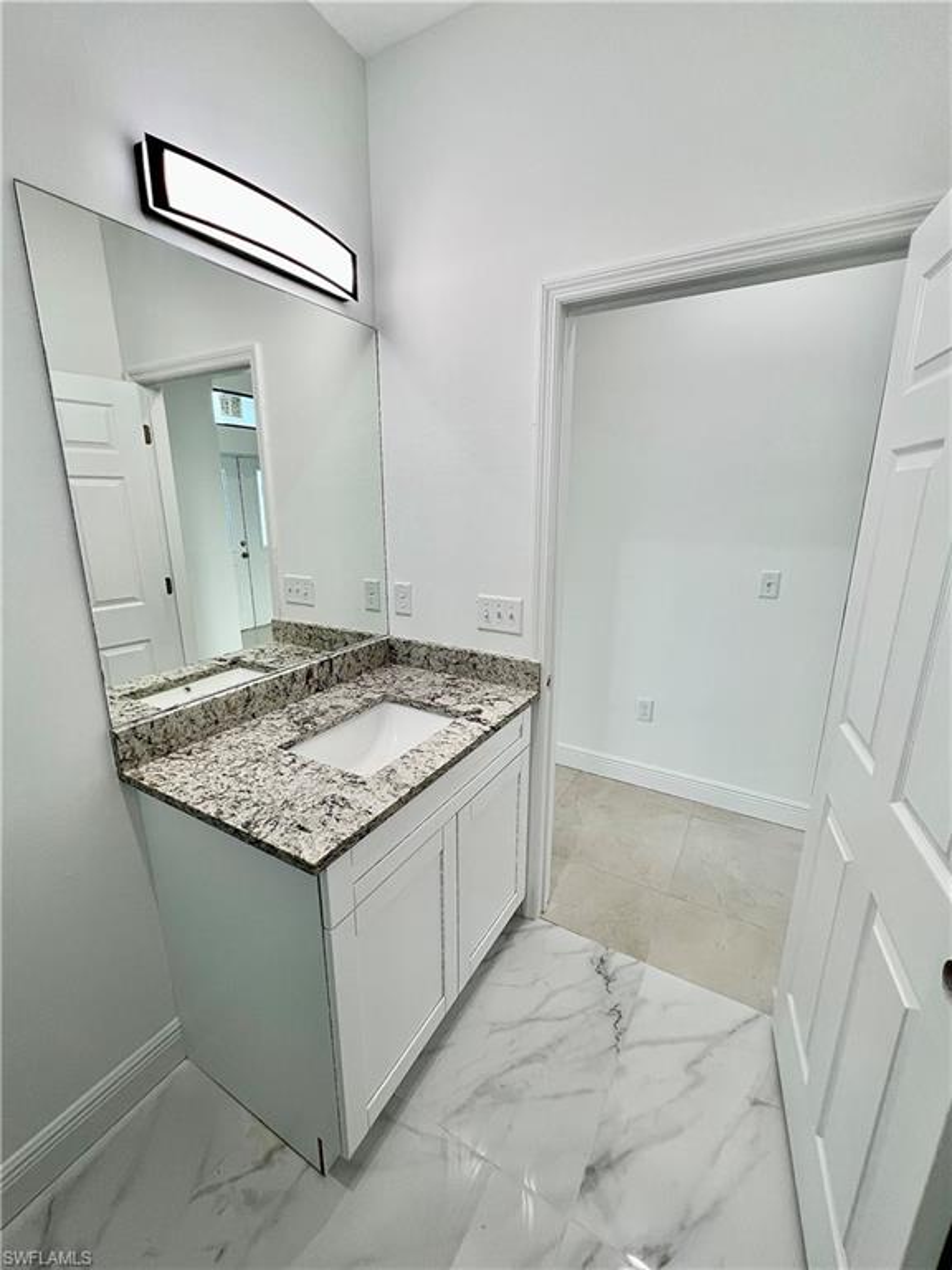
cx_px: 476
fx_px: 477
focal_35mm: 13
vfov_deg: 106.2
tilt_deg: -12.7
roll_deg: +1.4
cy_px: 635
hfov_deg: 89.9
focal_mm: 1.57
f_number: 1.8
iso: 50
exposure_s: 1/120
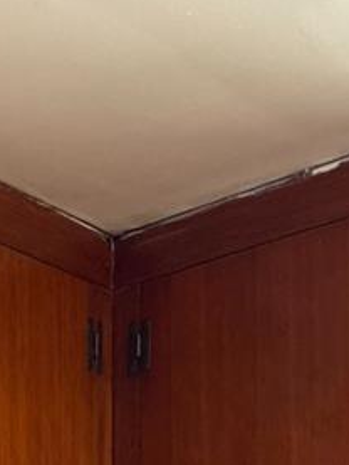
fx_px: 1746
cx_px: -201
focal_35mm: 130
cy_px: 1194
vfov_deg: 11.7
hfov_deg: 10.9
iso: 100
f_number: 1.78
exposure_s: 1/60
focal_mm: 6.76
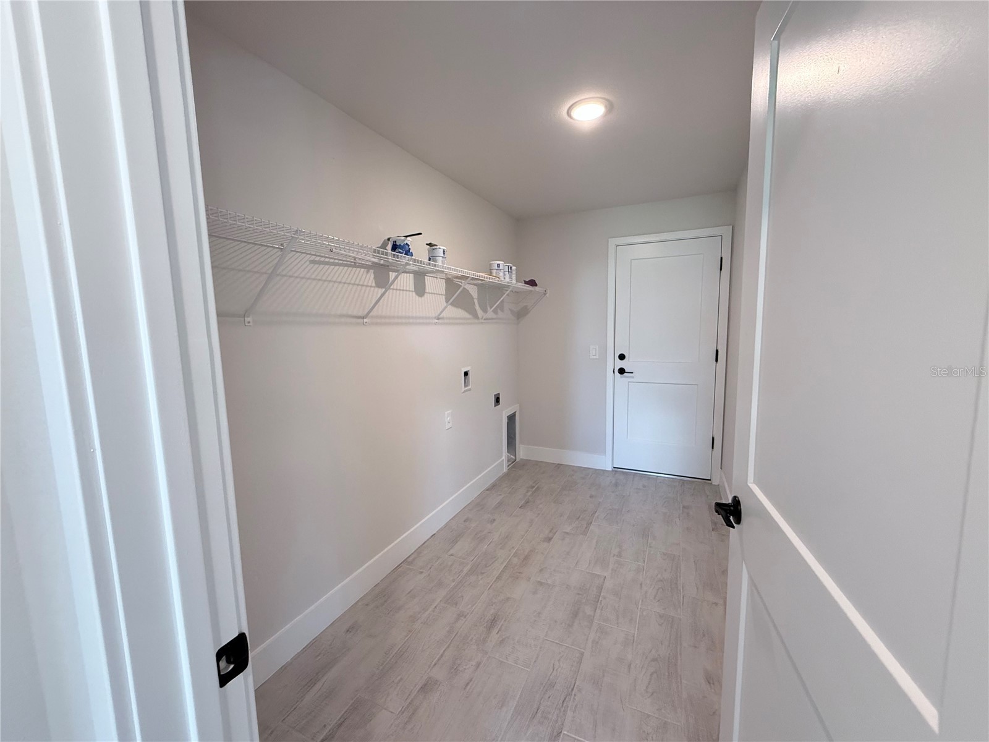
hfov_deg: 102.1
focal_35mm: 14
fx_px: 400
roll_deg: +1.4
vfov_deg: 85.7
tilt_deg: -6.4
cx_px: 494
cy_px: 371
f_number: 2.2
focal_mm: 2.22
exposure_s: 1/120
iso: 320
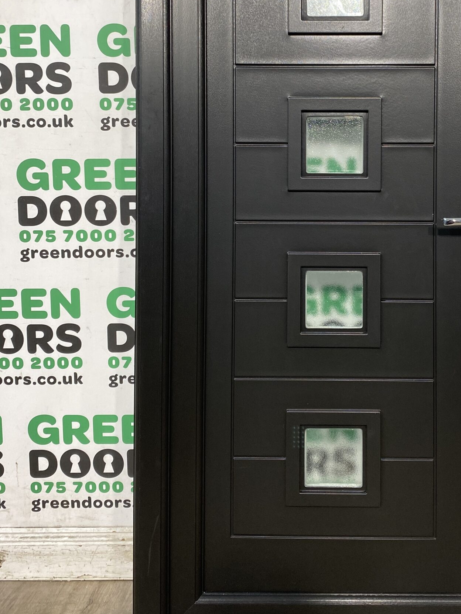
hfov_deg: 35.4
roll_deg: +0.8
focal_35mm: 40
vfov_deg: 46.2
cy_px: 214
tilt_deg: -5.8
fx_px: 710
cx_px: 325
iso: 80
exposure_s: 1/100
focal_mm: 4.25
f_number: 1.8
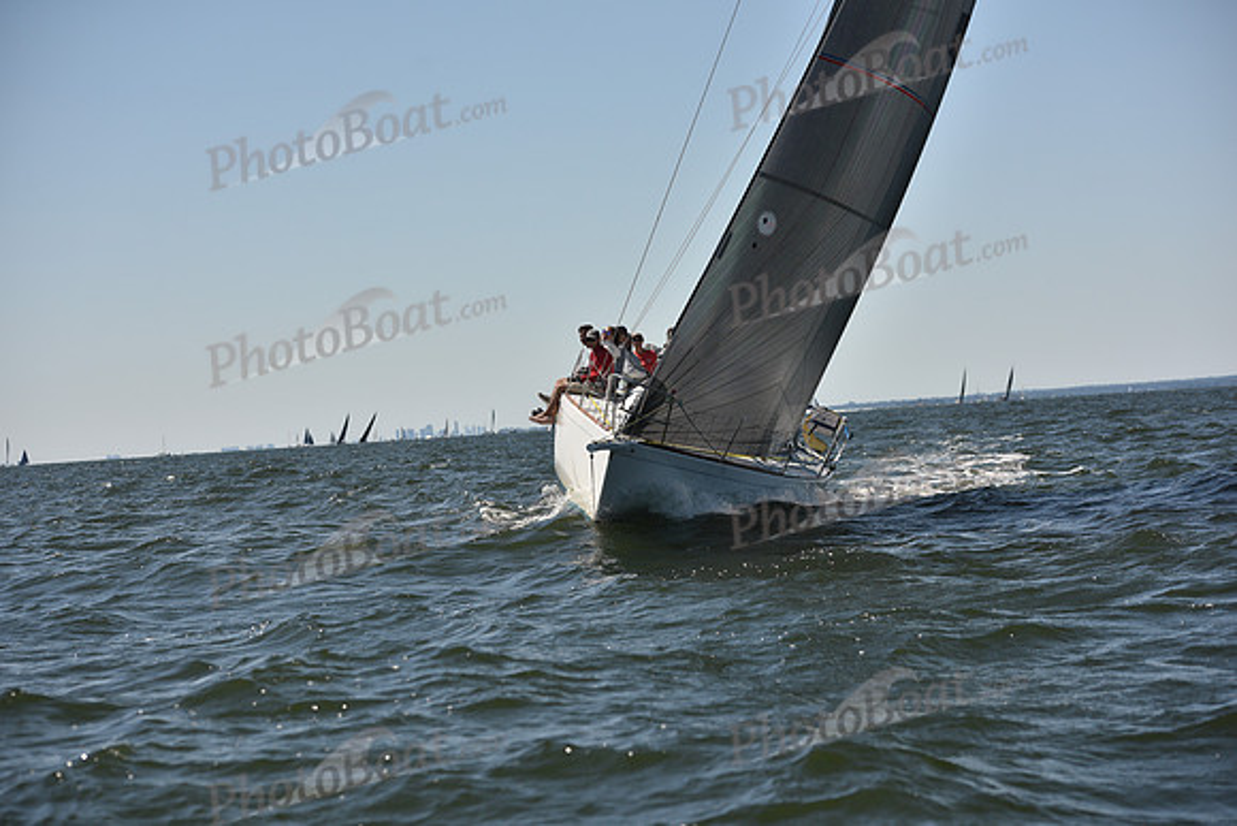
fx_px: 3093
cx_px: 618
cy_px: 413
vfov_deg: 15.2
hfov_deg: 22.6
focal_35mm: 90
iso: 250
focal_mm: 90
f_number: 4.5
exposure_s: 1/1600
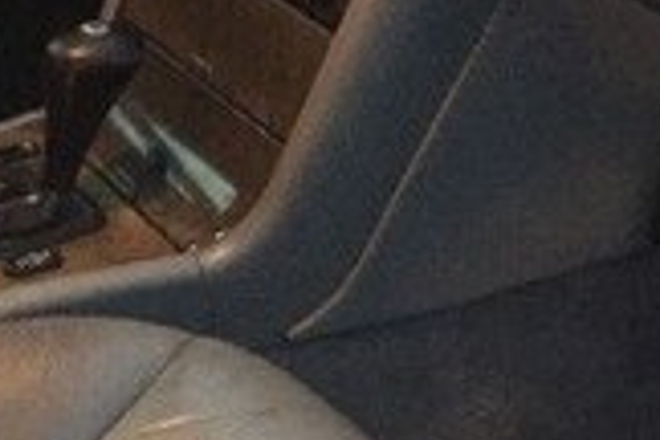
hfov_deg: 16.7
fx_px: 2255
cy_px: -116
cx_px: 306
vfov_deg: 10.9
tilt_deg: -20.2
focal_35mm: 123
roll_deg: -0.6
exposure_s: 1/17
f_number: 2.2
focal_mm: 4.15
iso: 800
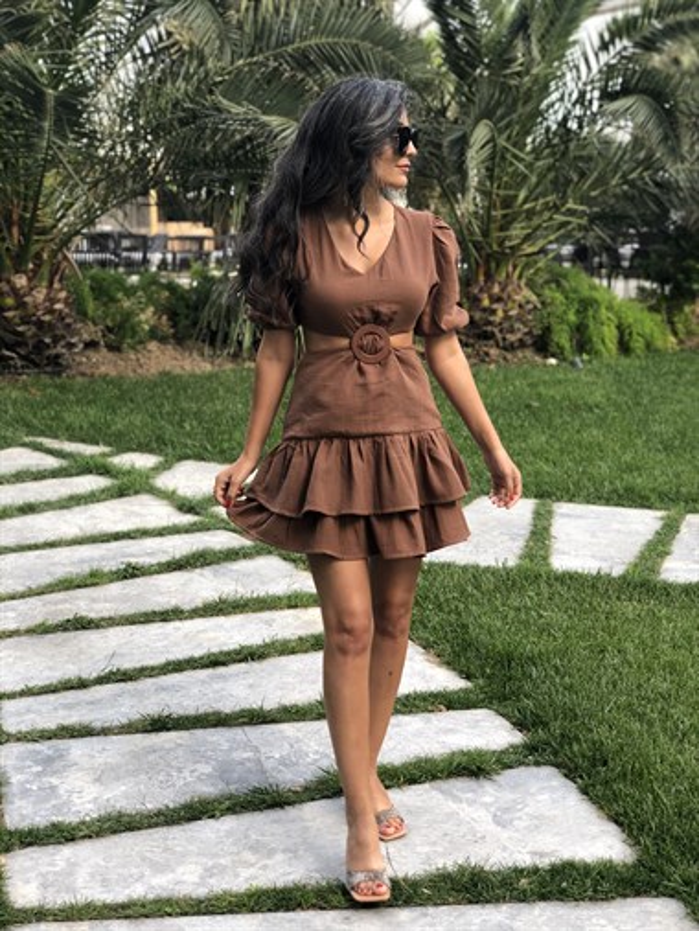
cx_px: 350
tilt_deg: -8.1
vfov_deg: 36.8
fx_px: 1399
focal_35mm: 52
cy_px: 466
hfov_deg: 28.1
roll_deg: +0.1
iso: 25
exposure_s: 1/120
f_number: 2.4
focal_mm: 6
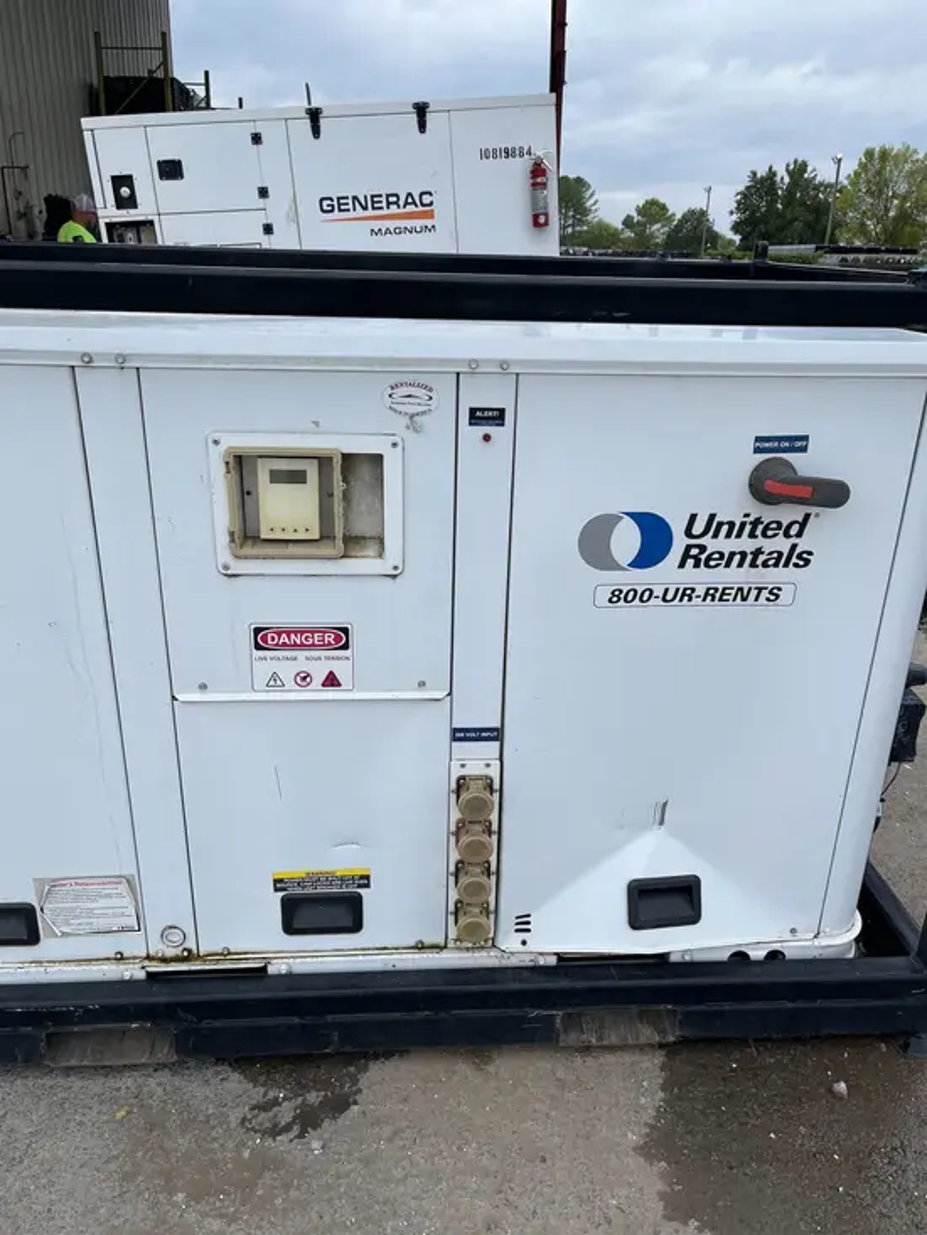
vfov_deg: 67.3
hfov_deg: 53.1
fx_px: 928
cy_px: 618
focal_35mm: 26
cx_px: 464
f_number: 1.6
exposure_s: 1/1776
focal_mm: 5.1
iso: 50
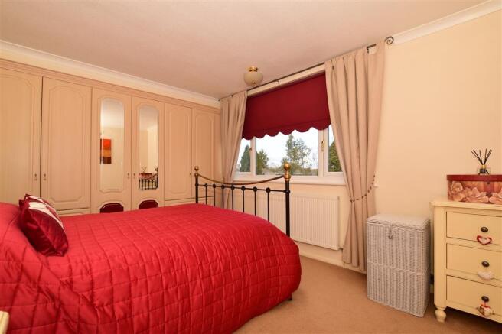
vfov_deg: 77.3
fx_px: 209
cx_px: 251
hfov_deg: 100.4
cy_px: 167
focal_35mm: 15
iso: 400
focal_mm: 10
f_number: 7.1
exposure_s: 1/200
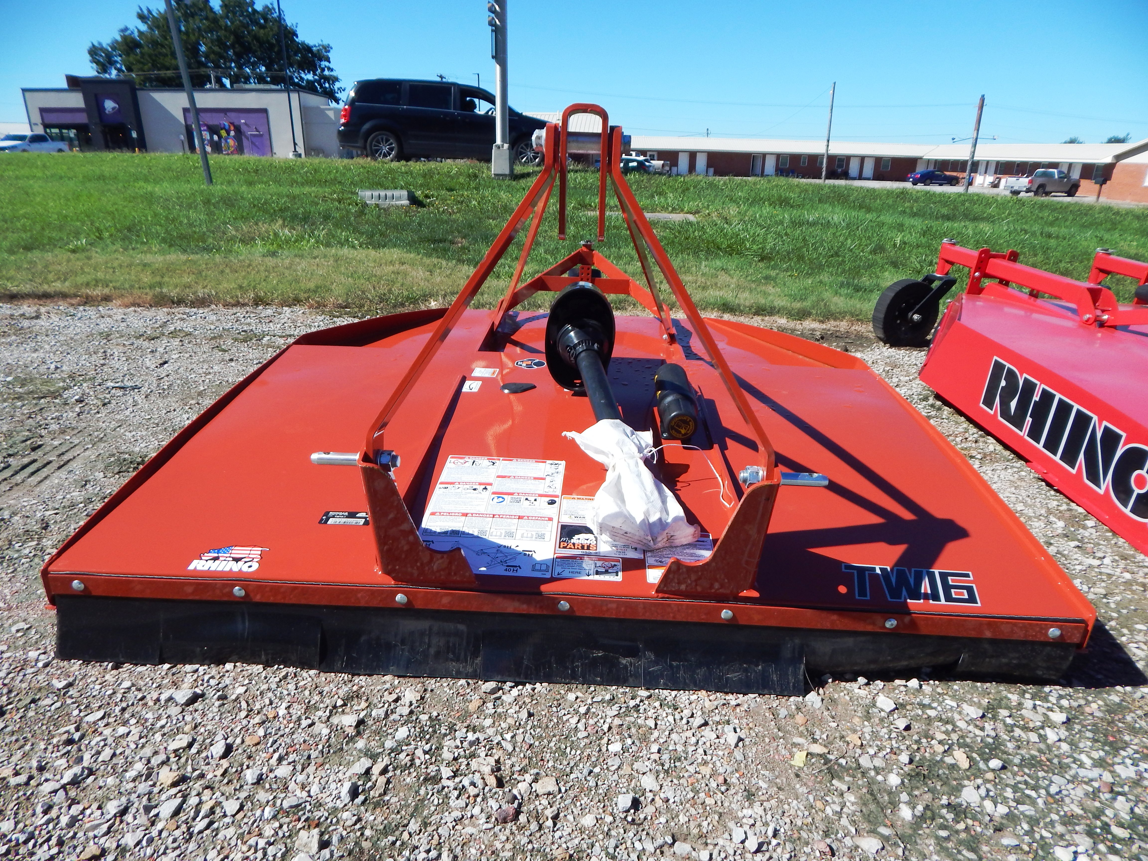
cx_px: 574
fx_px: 730
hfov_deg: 76.4
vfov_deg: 61.1
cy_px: 430
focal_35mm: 22
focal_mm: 4
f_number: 6
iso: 125
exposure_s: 1/500
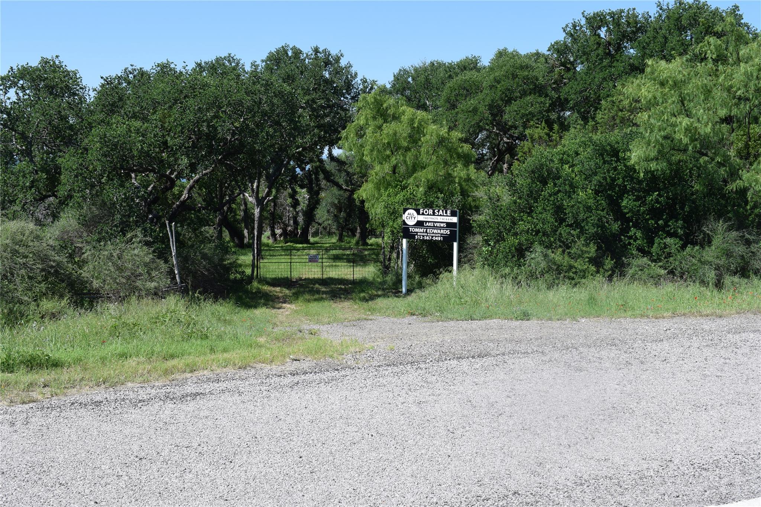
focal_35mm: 44
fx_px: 919
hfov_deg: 45.0
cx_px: 380
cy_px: 254
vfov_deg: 30.8
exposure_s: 1/320
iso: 200
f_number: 9
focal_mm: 29
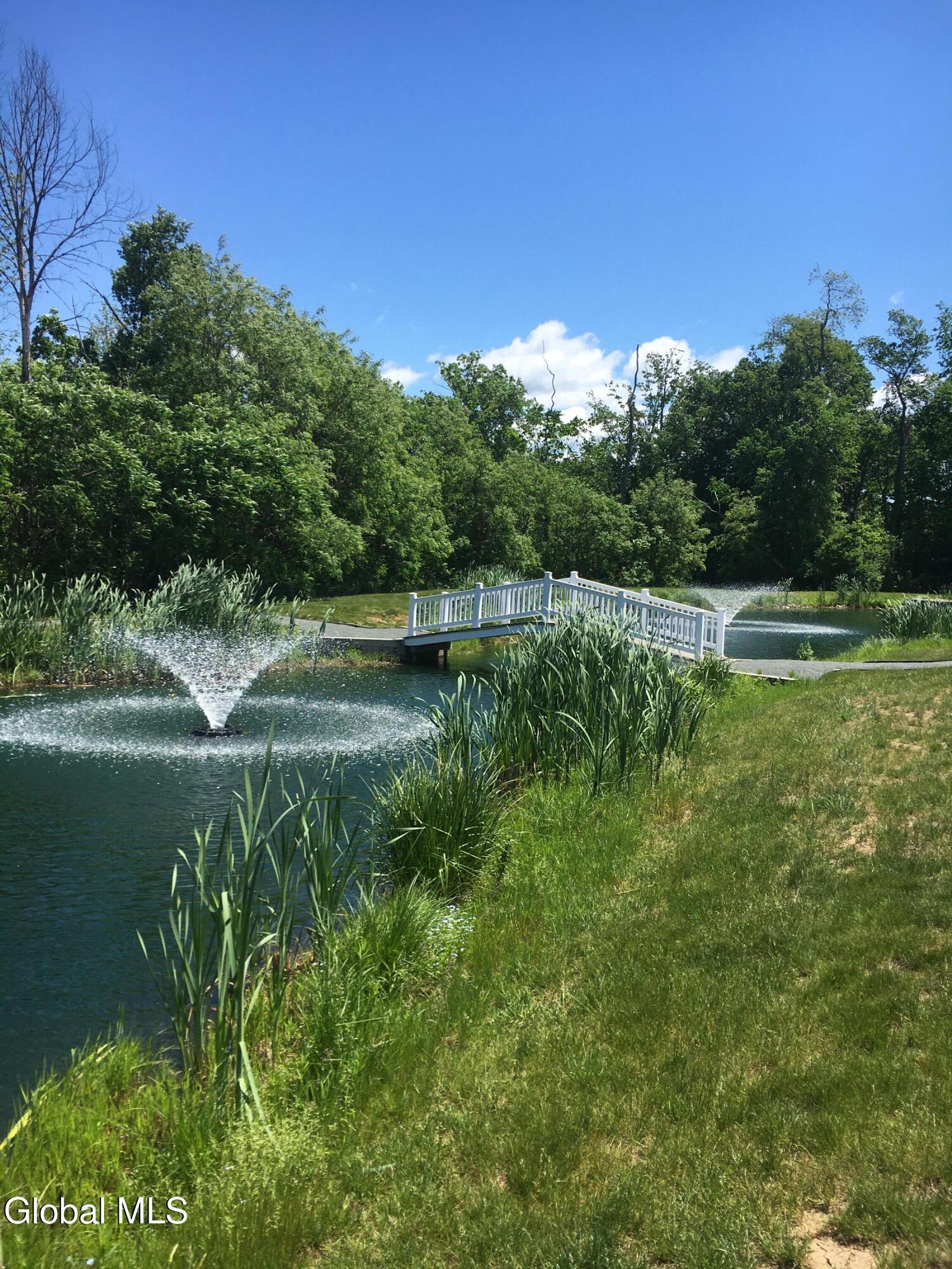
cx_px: 476
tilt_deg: -4.4
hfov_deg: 48.2
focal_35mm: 29
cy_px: 634
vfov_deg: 61.7
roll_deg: -1.9
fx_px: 1063
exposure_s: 1/1637
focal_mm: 4.15
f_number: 2.2
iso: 25
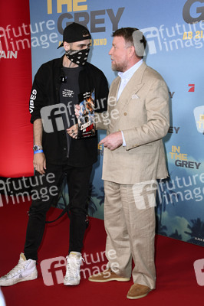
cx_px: 102
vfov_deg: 32.4
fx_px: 528
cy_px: 153
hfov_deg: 21.9
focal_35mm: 62
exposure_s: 1/250
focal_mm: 62
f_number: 5.6
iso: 1250
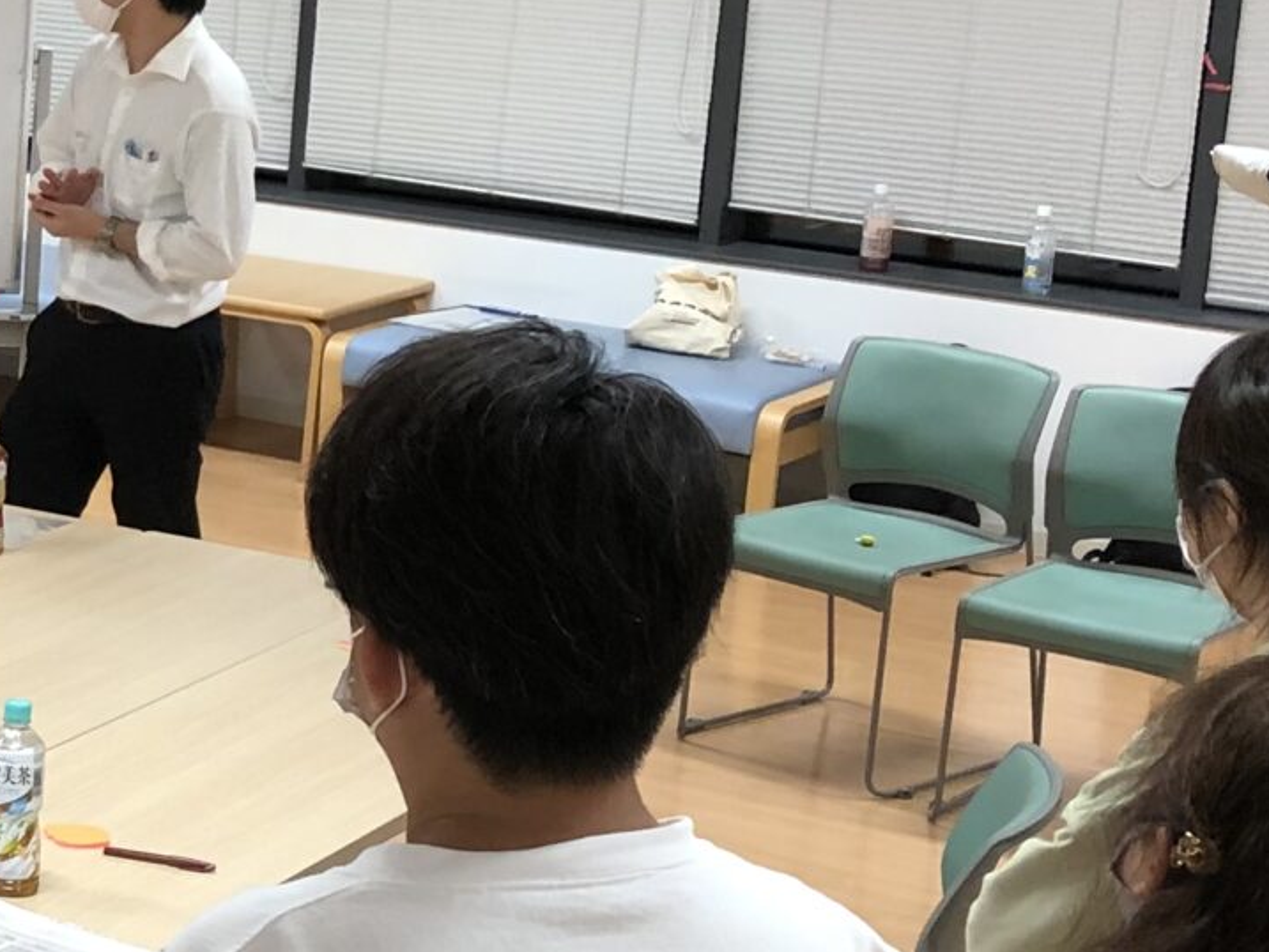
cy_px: 471
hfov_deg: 18.1
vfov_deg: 14.8
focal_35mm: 100
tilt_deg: -12.4
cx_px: -448
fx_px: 3667
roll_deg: +0.2
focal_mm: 4
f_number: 1.8
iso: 40
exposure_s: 1/17
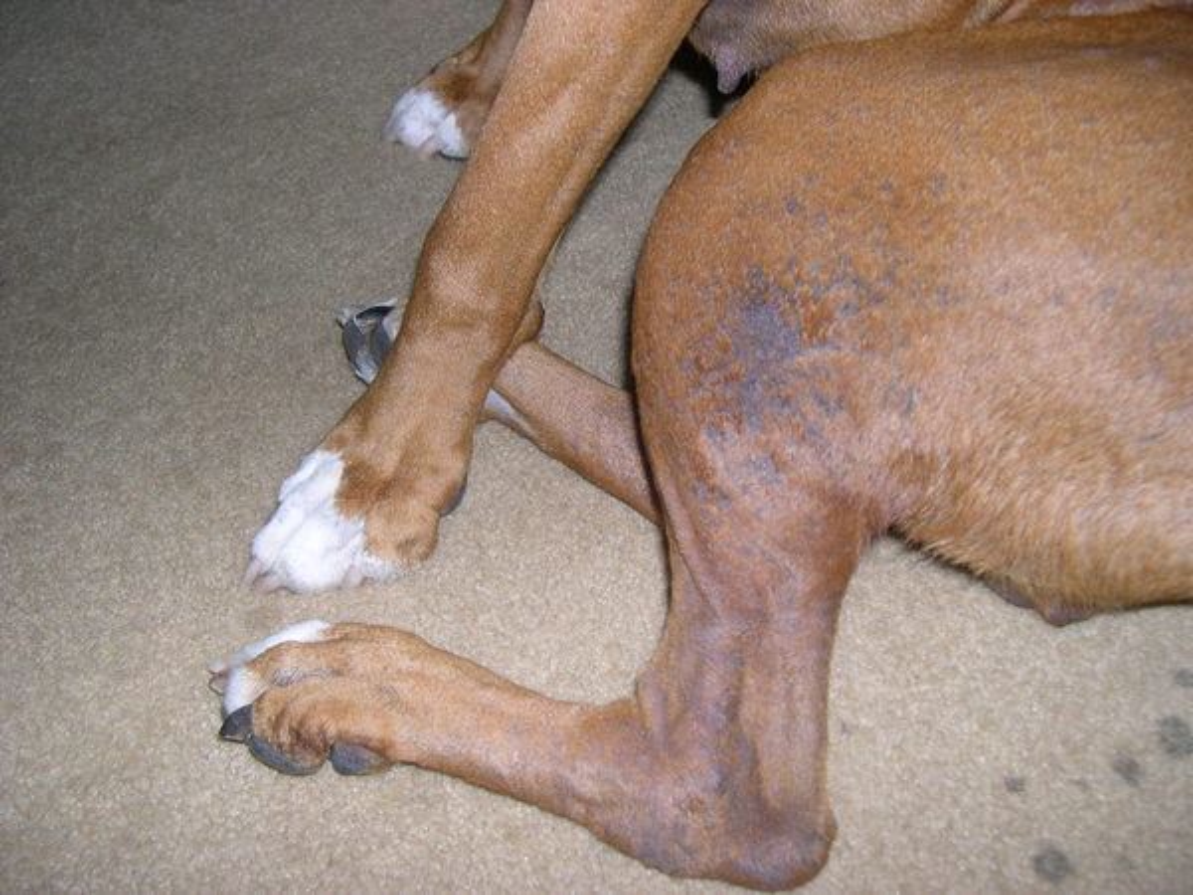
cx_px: 596
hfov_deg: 49.0
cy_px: 448
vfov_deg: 37.7
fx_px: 1310
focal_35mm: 38
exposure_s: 1/60
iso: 100
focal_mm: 8
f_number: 2.8
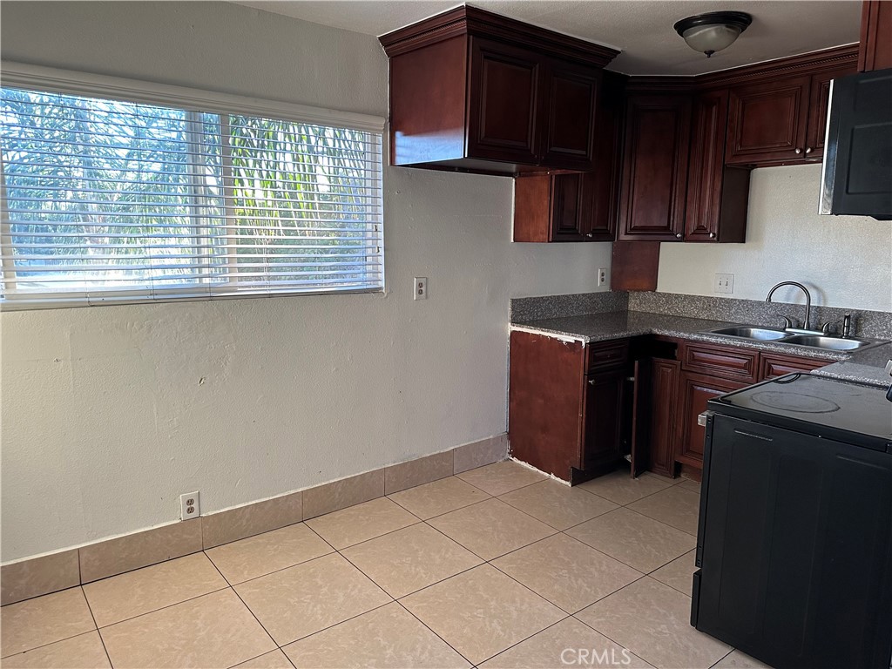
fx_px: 618
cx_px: 446
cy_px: 334
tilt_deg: -9.6
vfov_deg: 56.8
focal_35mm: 24
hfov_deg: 71.6
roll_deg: -1.1
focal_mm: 6.86
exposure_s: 1/110
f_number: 1.78
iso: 250
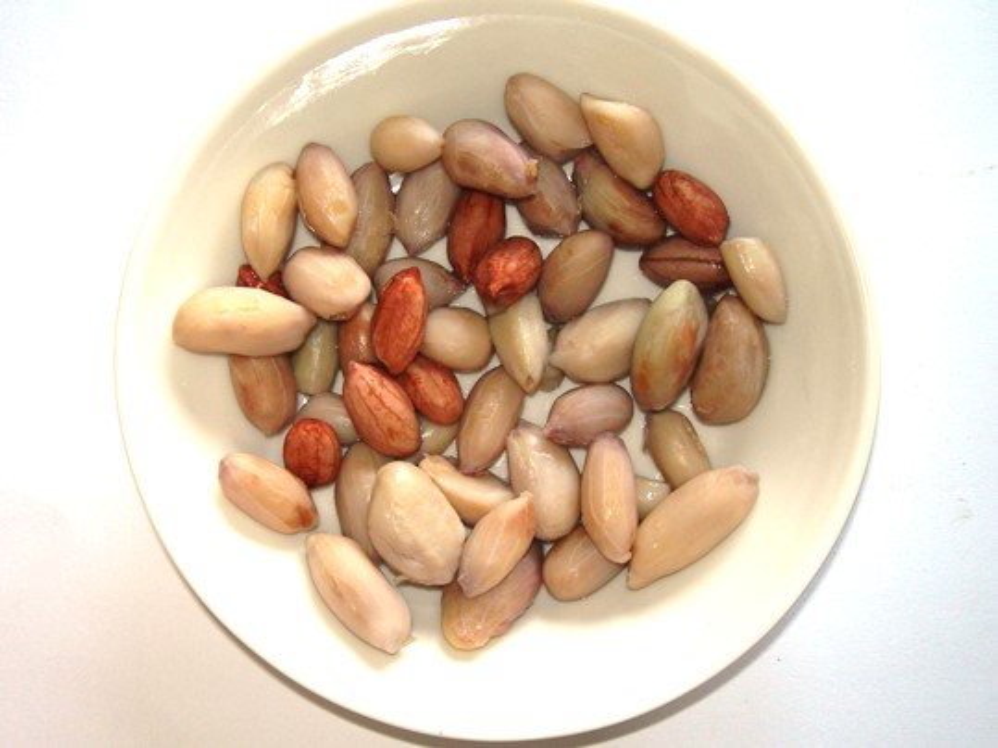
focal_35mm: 38
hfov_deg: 49.0
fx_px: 1095
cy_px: 374
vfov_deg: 37.7
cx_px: 499
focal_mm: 7.8
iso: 50
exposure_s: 1/30
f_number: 2.8
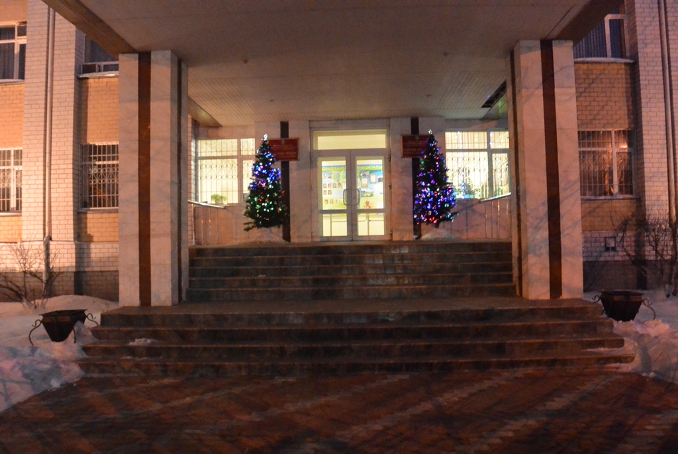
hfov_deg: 63.6
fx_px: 547
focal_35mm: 29
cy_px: 227
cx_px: 339
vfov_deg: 45.1
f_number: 3.5
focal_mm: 11
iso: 3200
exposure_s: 1/4
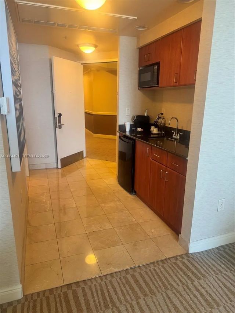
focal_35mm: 24
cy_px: 156
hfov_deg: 56.8
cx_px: 118
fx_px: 217
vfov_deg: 71.6
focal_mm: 6.76
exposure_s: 1/60
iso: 200
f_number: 1.78
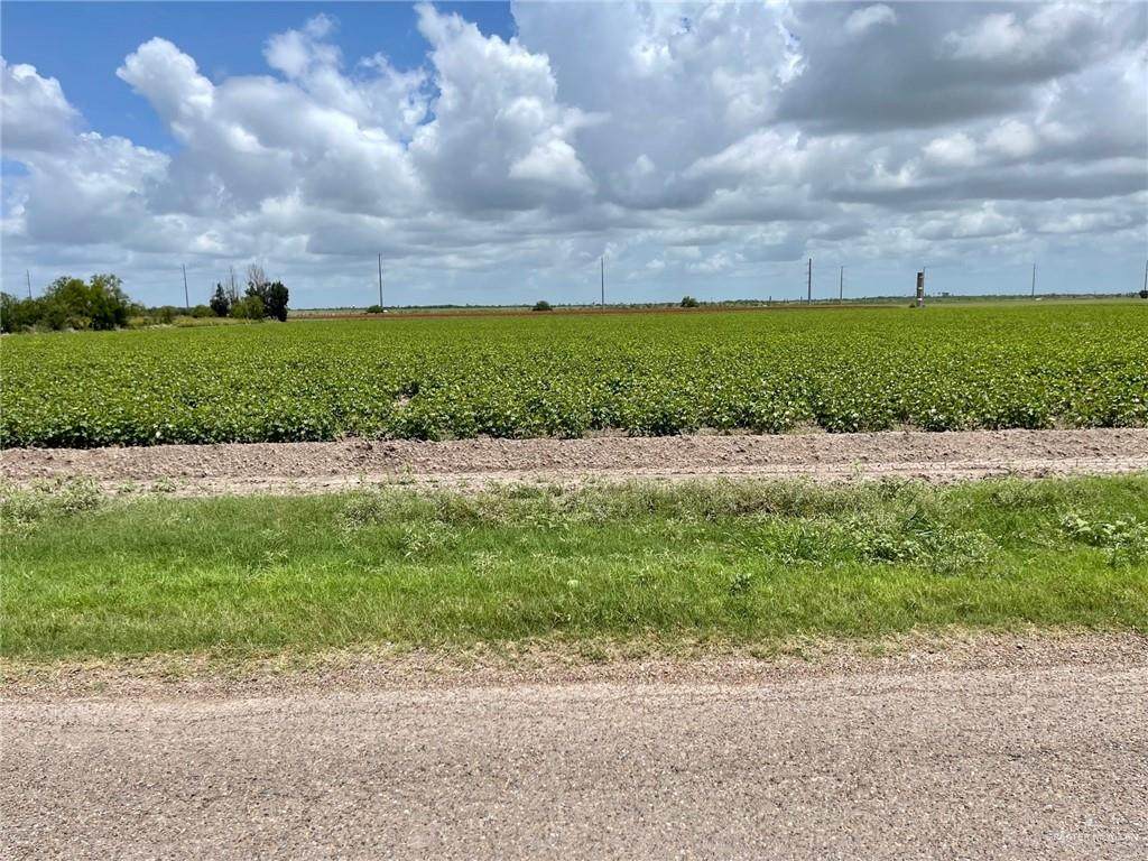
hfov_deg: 67.3
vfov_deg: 53.1
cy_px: 430
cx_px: 574
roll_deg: +1.6
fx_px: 862
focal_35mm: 26
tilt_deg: -8.1
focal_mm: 5.1
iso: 32
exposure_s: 1/5128
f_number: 1.6
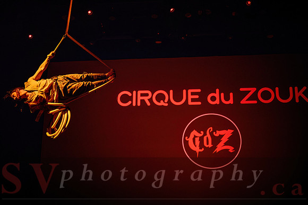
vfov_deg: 26.5
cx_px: 154
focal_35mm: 51
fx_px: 436
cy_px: 102
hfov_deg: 38.9
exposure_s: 1/200
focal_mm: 51
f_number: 2.8
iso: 1600
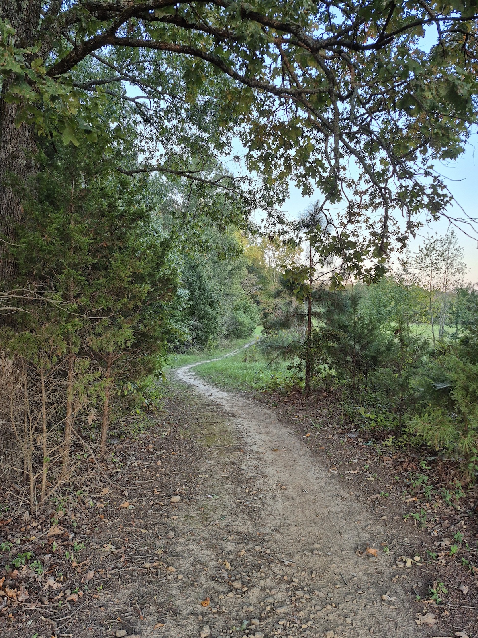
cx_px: 239
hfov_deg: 58.9
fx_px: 423
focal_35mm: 23
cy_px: 319
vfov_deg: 73.9
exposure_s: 1/180
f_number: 1.8
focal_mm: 5.4
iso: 160
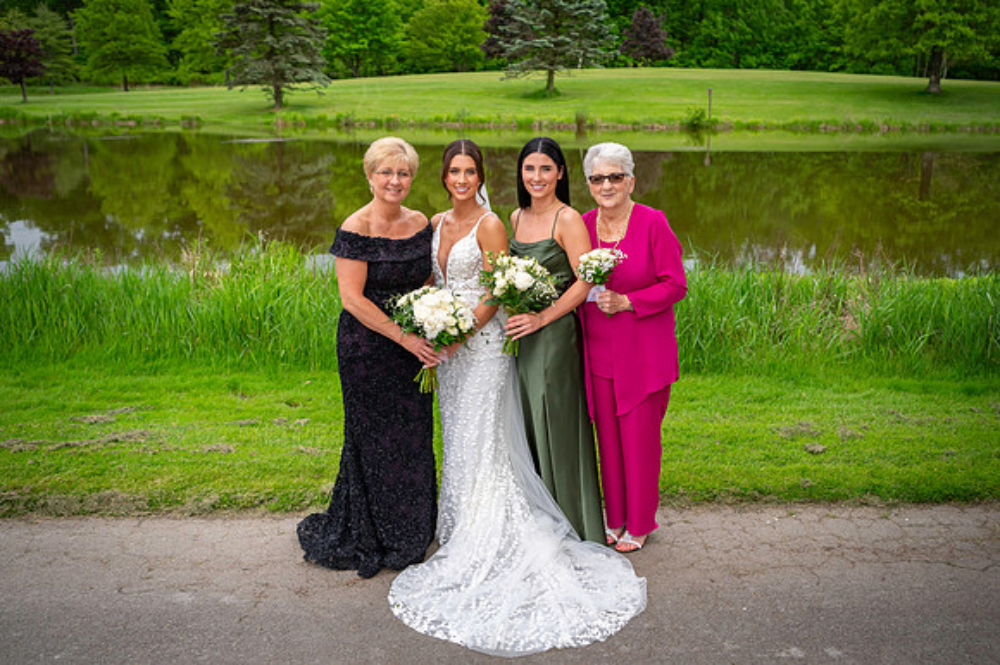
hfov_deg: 55.3
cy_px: 305
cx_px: 541
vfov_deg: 38.5
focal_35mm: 34
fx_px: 953
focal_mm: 29
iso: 640
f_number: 3.2
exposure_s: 1/3200
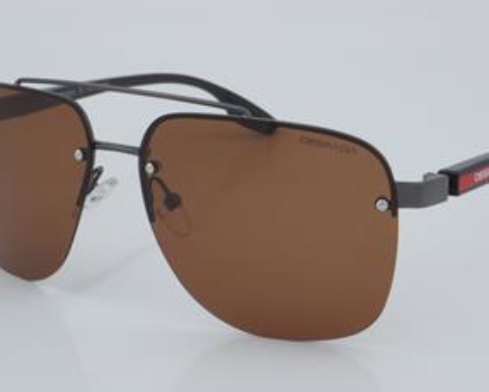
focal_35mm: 98
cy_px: 193
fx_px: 1419
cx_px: 276
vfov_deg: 15.7
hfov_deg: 19.5
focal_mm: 50
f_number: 32
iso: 100
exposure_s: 1/4
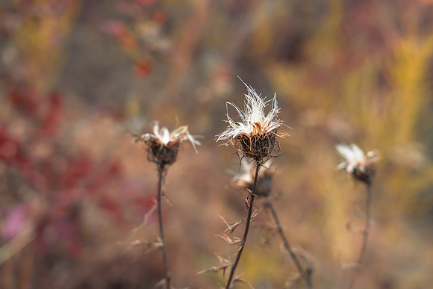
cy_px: 144
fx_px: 614
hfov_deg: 38.9
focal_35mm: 51
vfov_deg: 26.5
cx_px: 216
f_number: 5
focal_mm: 51
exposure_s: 1/160
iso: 800
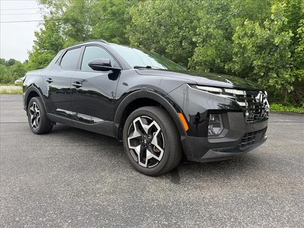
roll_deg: -1.5
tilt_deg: -9.4
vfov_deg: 56.8
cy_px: 114
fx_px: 211
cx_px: 152
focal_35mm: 24
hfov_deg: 71.6
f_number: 1.78
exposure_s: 1/379
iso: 80
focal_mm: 6.76
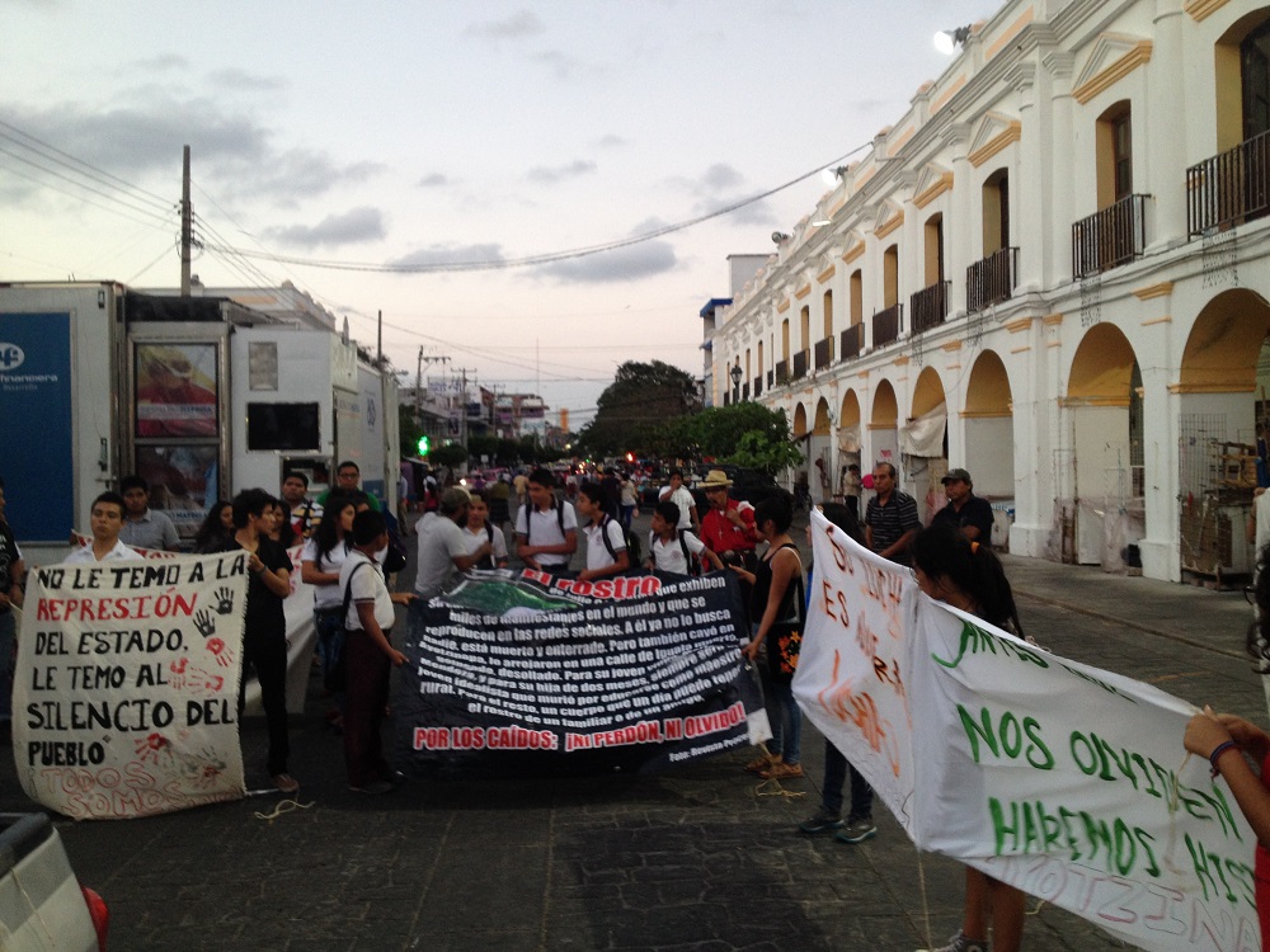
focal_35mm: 35
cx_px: 635
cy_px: 476
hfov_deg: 52.6
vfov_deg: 40.7
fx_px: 1284
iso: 80
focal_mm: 4.28
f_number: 2.4
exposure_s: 1/20
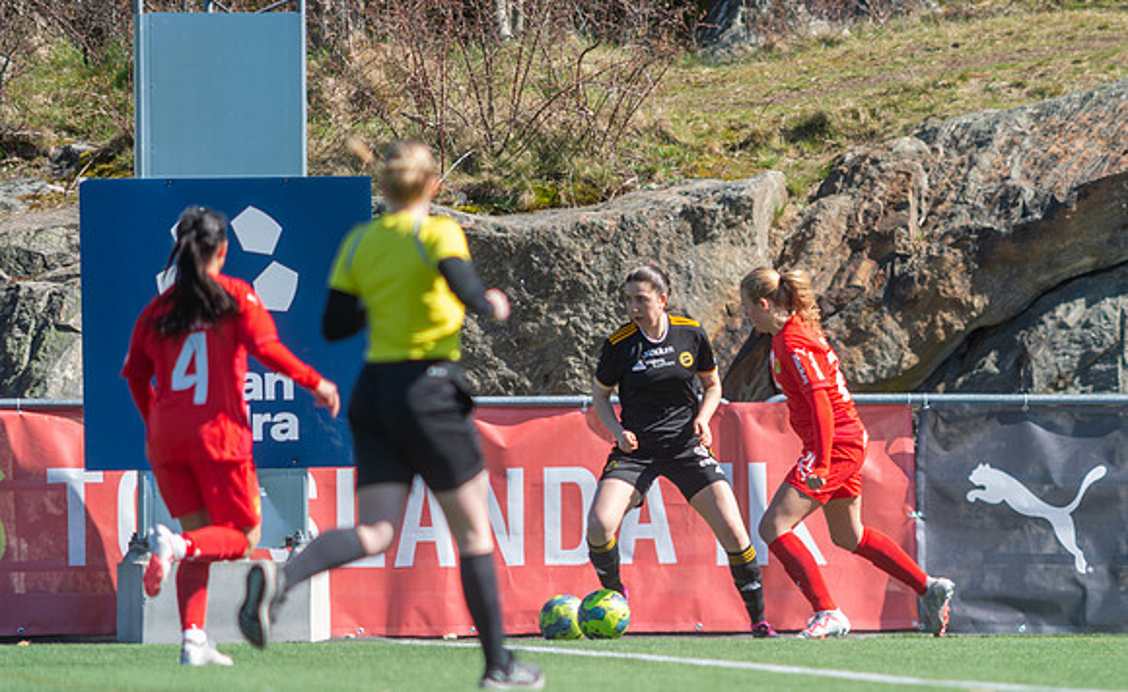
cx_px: 714
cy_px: 475
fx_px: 16657
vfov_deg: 2.4
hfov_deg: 3.9
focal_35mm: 545
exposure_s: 1/1600
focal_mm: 420
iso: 280
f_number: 4
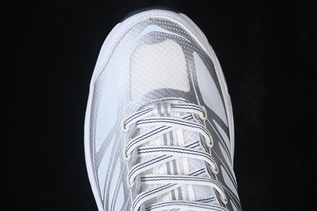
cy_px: 106
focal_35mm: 75
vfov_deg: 18.2
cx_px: 158
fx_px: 660
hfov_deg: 27.0
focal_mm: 50
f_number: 7.1
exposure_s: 1/80
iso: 160
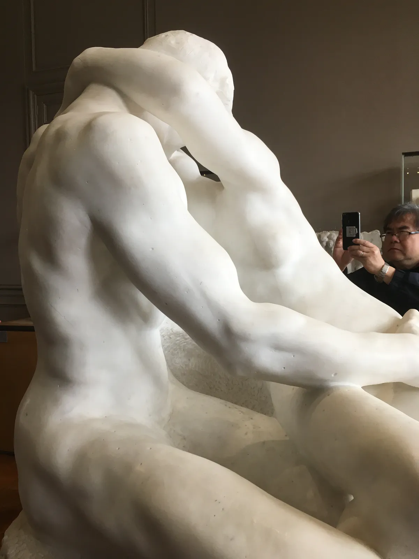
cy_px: 280
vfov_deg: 61.7
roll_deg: +1.1
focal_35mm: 29
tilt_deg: -2.6
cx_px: 210
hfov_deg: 48.2
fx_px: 468
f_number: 2.2
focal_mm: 4.15
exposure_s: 1/40
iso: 32
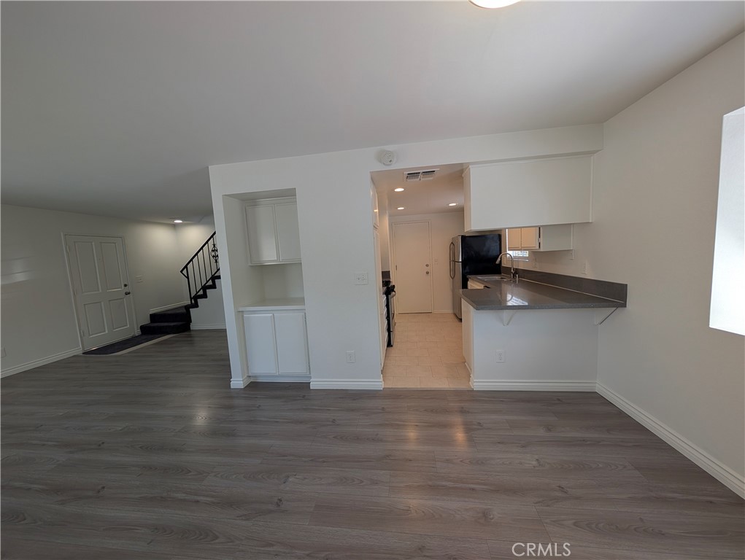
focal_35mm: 12
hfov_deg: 110.5
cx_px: 372
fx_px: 259
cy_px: 280
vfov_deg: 94.6
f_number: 1.7
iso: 49
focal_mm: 2.02
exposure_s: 1/120
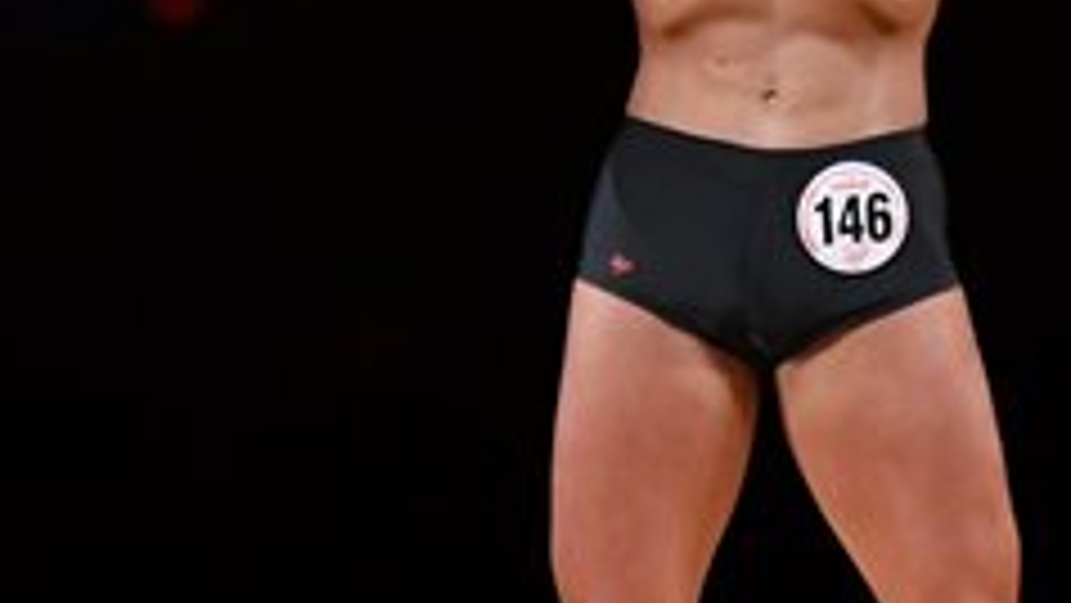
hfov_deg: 2.8
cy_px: 198
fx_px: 21815
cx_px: 857
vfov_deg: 1.6
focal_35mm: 768
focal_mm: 150
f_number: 5.6
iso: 3200
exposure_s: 1/400
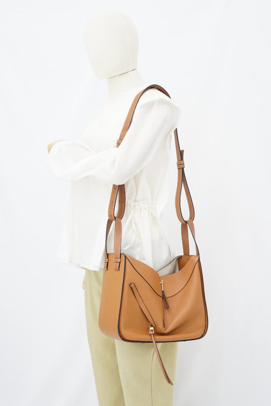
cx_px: 136
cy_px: 203
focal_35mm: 50
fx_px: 564
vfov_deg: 39.6
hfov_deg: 27.0
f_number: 6.3
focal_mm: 50
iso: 640
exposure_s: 1/5
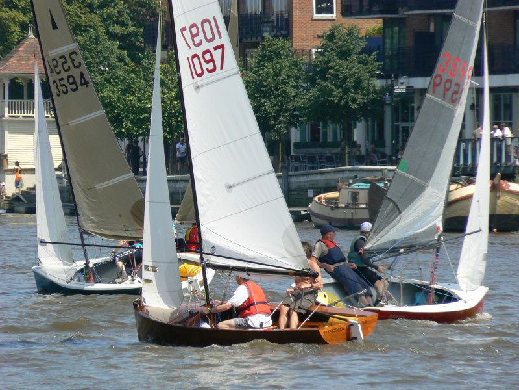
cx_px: 260
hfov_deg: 4.6
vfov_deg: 3.4
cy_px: 195
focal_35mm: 432
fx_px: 6477
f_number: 5.6
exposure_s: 1/320
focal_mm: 72
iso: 80
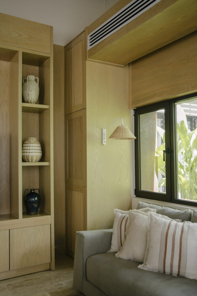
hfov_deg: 37.9
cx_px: 98
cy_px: 148
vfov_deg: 54.4
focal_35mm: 35
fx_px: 287
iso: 500
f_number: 2.8
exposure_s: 1/640
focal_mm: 35
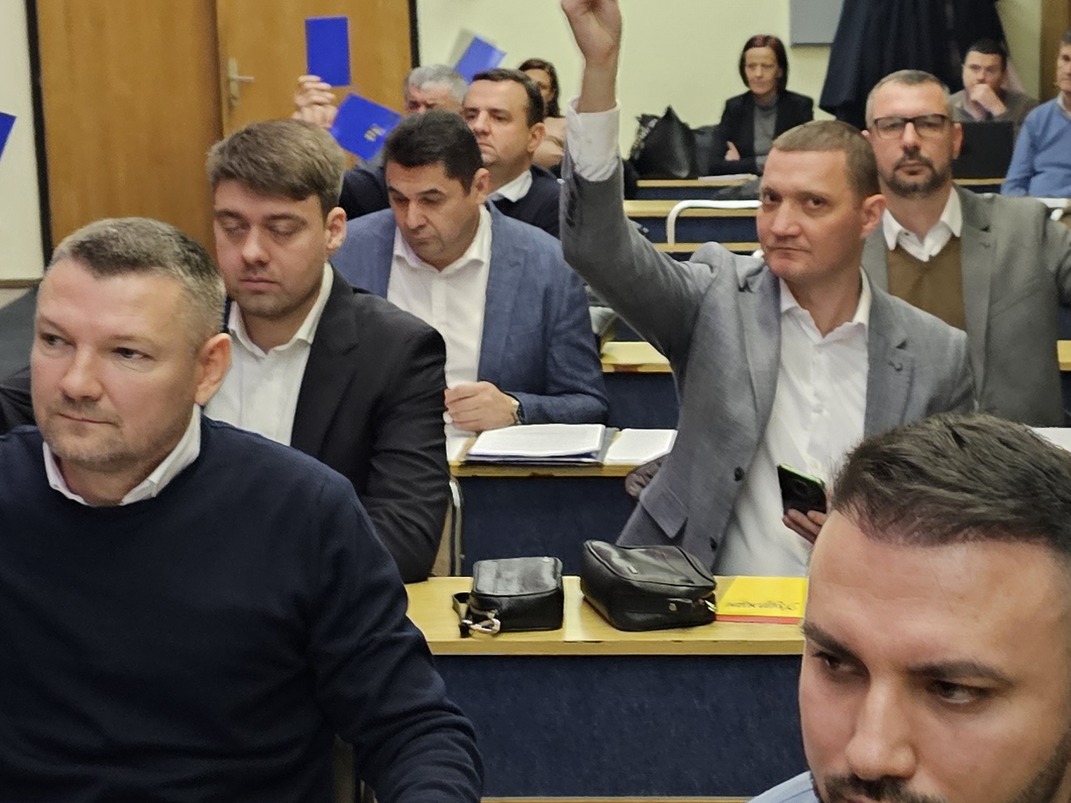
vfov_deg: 20.2
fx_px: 2259
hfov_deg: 26.4
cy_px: 365
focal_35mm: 73
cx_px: 793
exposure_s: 1/100
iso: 640
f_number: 1.7
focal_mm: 6.3
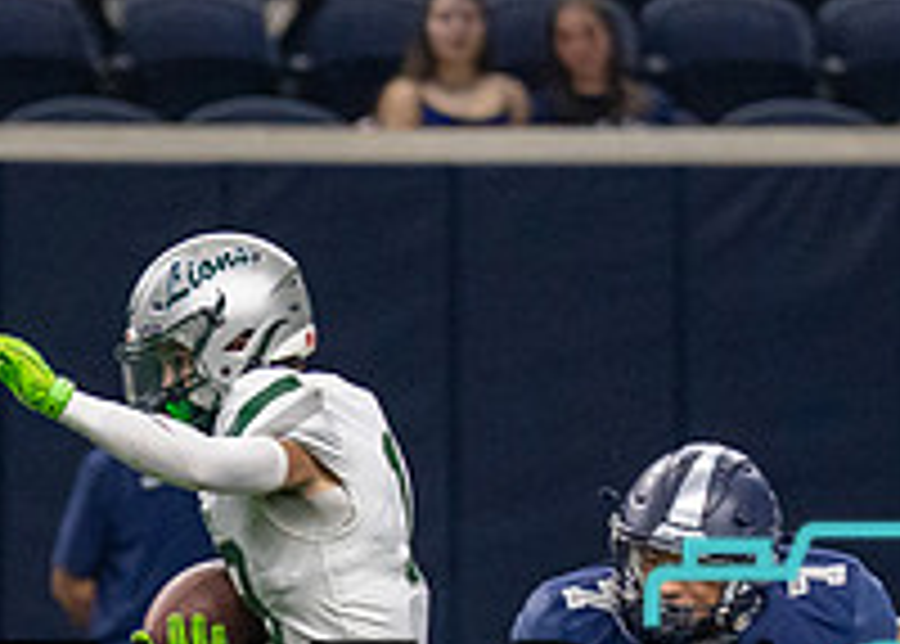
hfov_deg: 2.0
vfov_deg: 1.4
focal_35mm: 1020
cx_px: 317
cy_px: 779
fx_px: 26081
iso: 2500
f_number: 2.8
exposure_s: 1/1000
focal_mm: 200
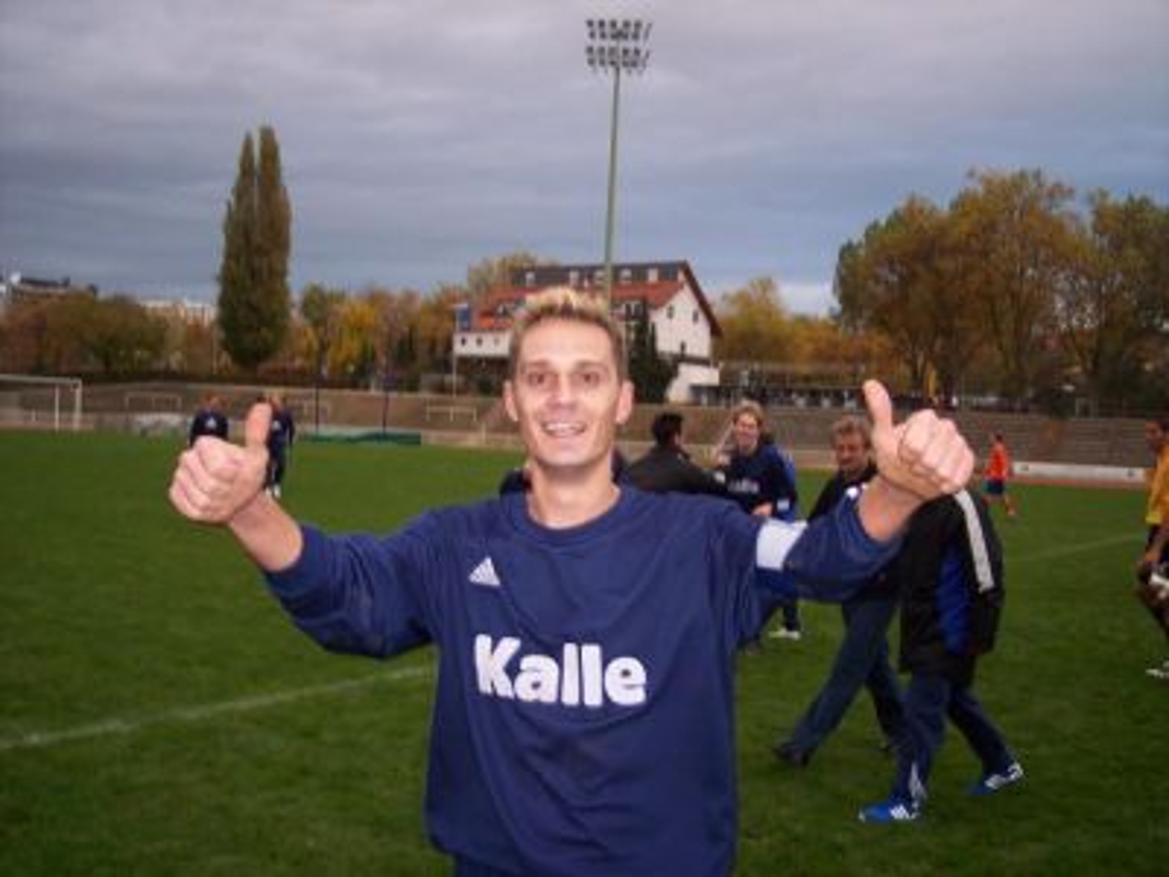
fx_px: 1317
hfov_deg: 47.9
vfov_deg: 36.8
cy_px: 438
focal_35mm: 39
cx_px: 584
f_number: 2.8
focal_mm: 8
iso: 100
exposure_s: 1/60
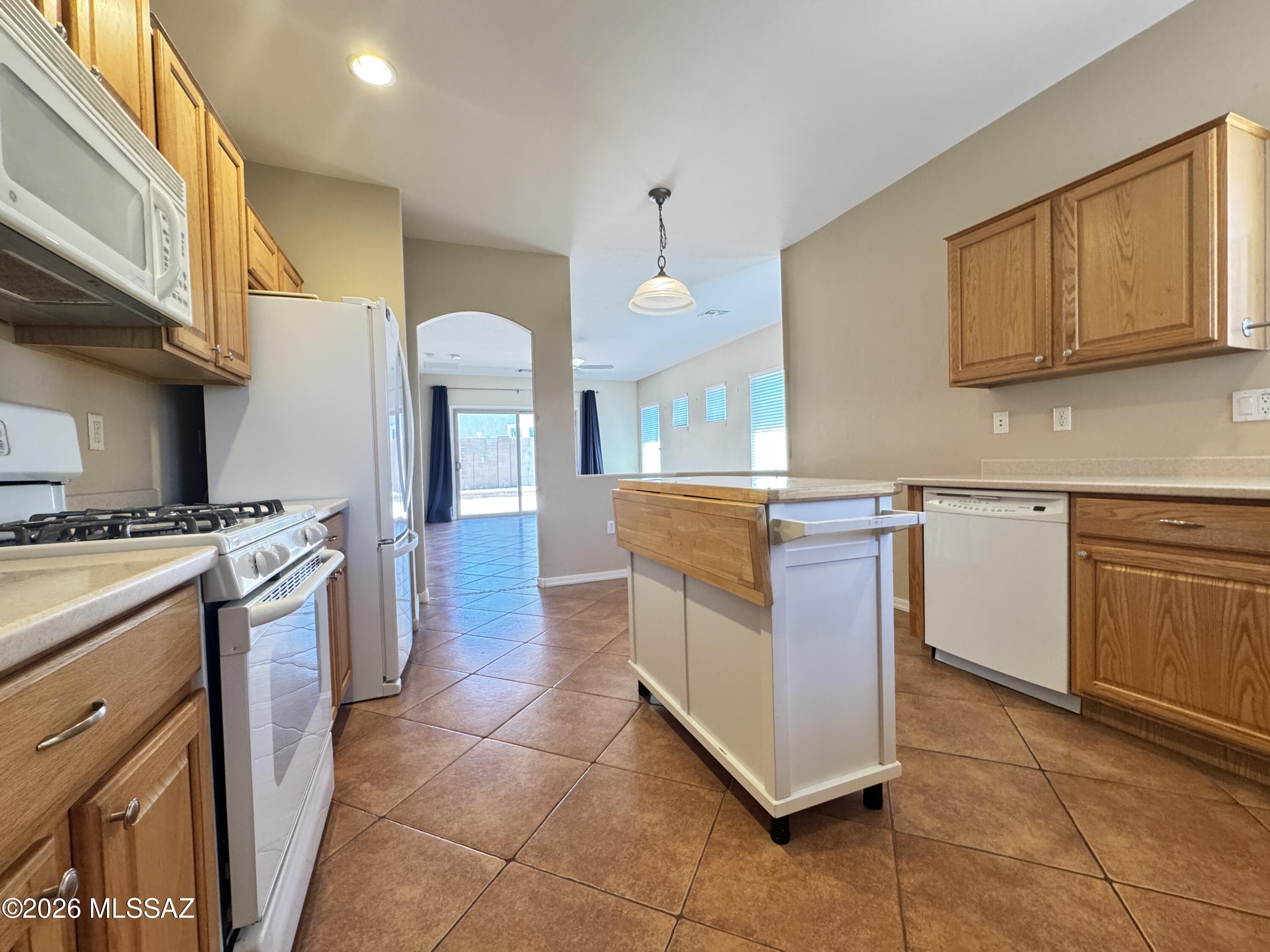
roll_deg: +1.7
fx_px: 514
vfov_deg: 85.7
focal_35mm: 14
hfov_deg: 102.1
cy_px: 476
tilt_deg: -1.9
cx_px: 635
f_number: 2.2
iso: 320
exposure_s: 1/60
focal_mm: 2.22
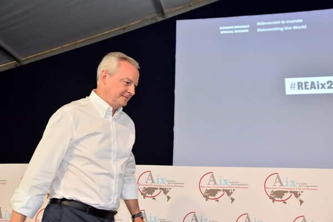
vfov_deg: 29.9
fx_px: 416
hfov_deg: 43.6
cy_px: 111
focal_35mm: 45
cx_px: 166
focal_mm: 30
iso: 800
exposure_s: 1/200
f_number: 4
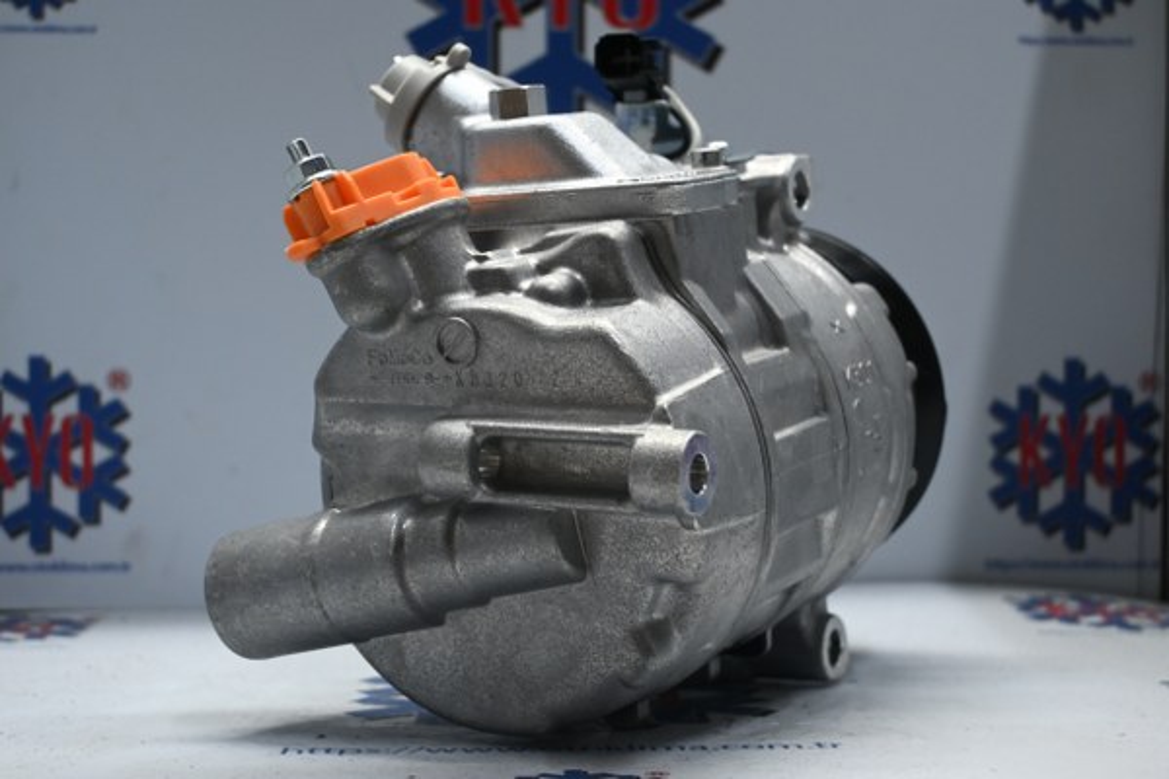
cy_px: 390
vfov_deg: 22.1
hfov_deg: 32.6
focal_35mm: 62
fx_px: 1997
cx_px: 584
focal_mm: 41
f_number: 5.6
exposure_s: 1/60
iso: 1000
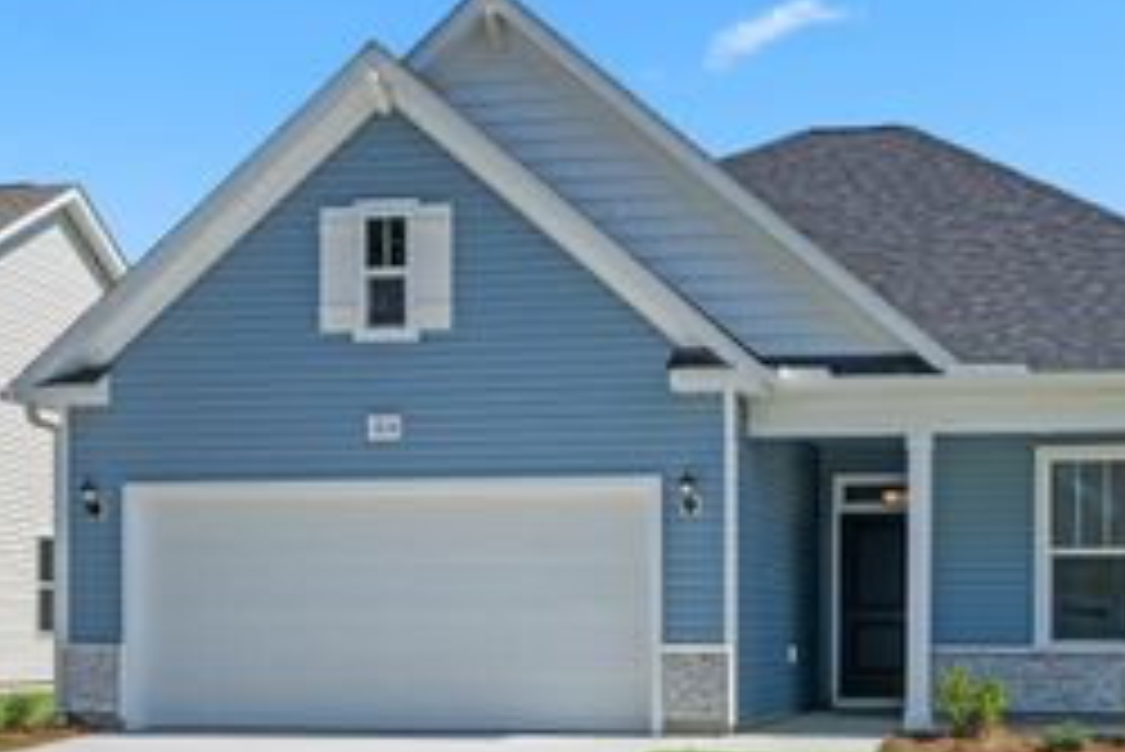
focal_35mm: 56
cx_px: 711
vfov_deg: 24.2
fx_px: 1751
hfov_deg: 35.4
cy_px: 408
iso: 160
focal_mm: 28
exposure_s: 1/1000
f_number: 8
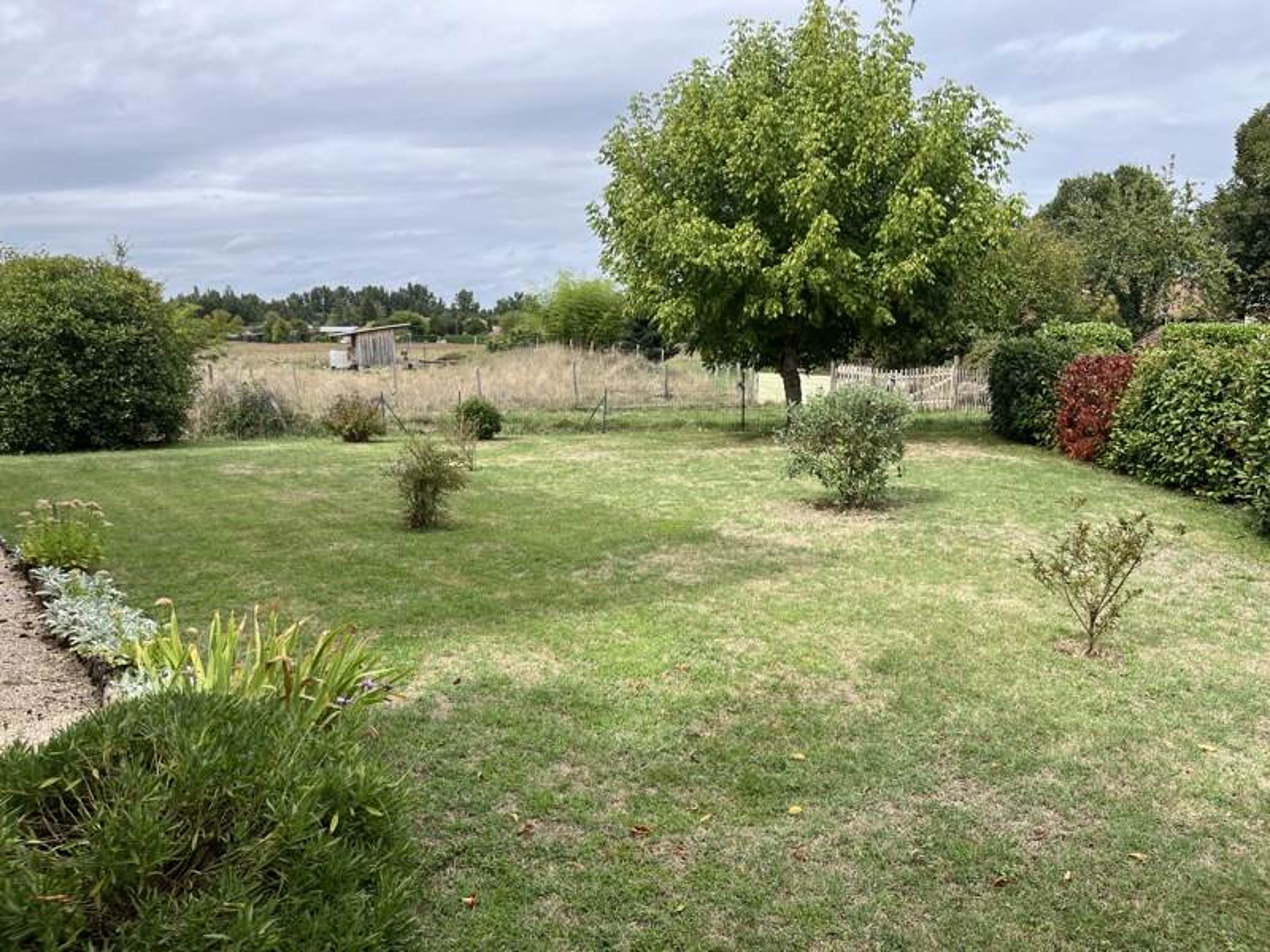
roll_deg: +0.6
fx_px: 954
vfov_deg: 53.1
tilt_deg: -7.7
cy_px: 476
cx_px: 635
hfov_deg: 67.3
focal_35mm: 26
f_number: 1.6
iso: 50
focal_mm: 5.1
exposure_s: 1/1862
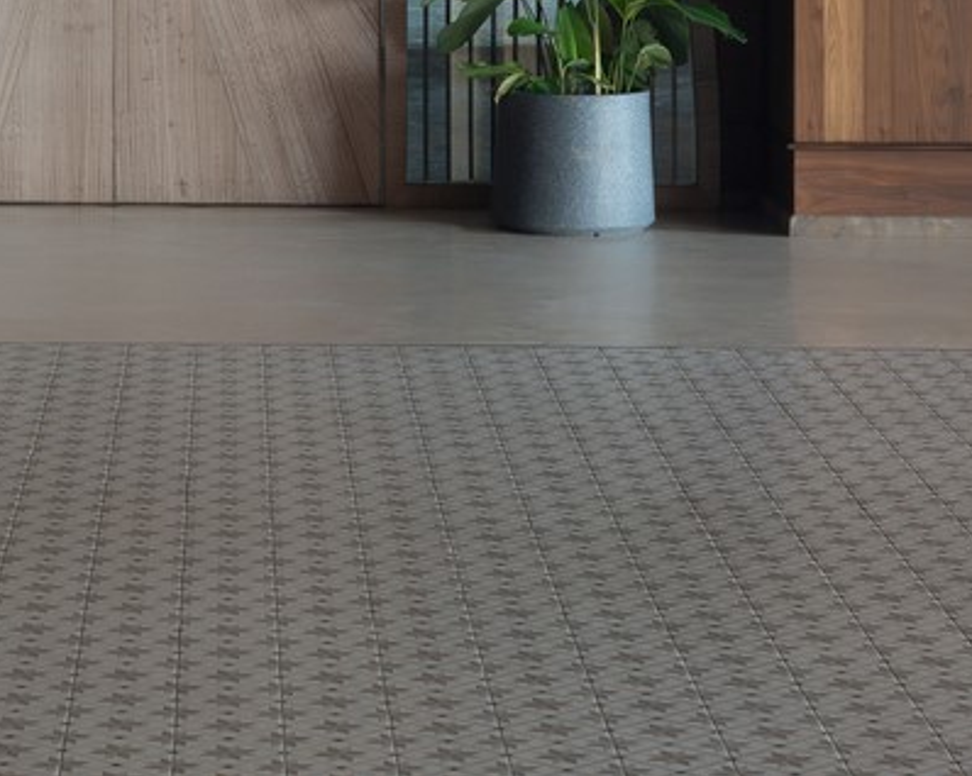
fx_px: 3958
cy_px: -317
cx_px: 110
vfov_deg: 10.9
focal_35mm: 138
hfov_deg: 13.9
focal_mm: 43.2
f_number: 9
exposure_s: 10
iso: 100
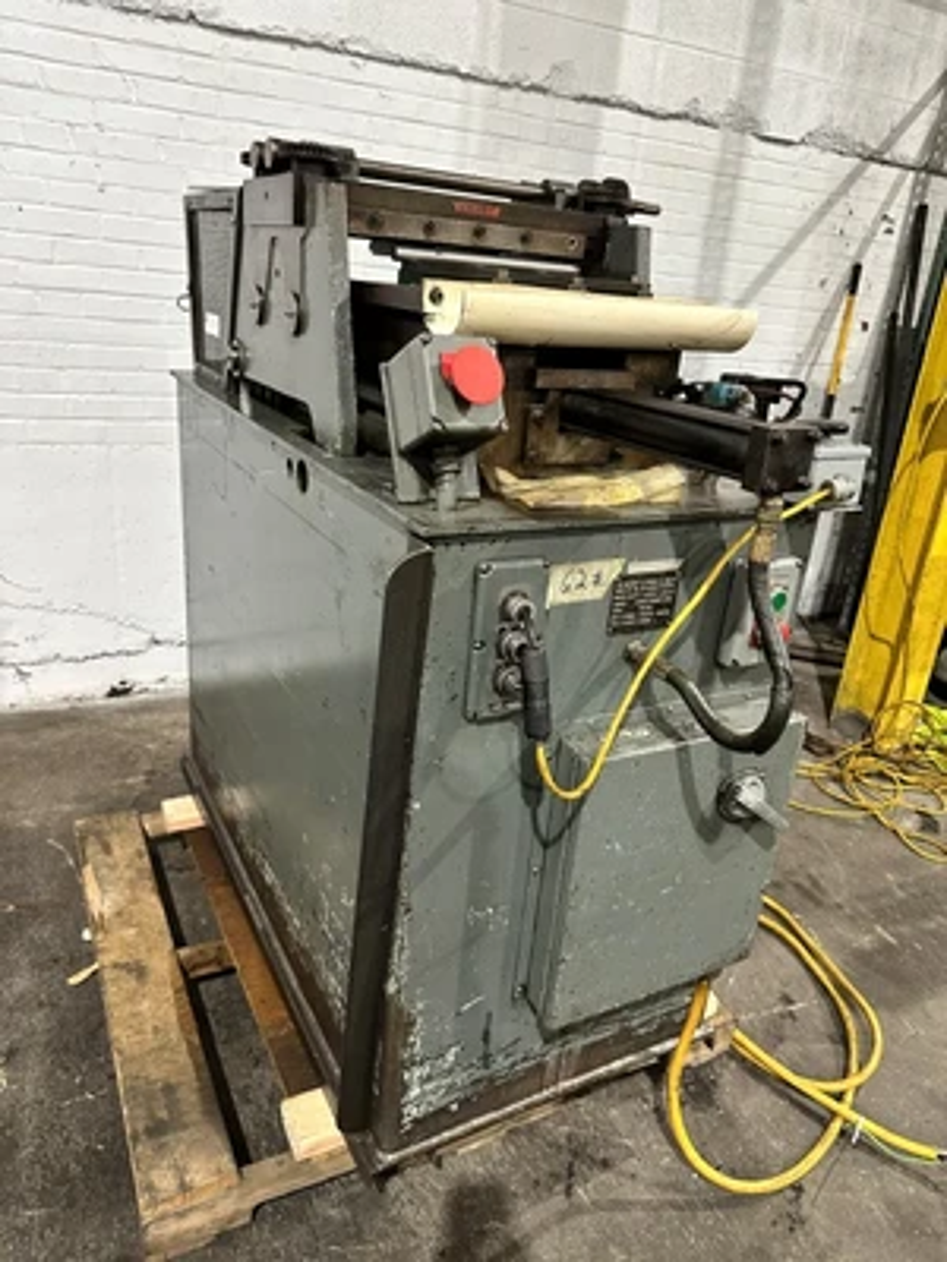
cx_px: 474
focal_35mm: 24
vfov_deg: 71.6
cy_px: 631
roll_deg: -6.1
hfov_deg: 56.8
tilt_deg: -19.8
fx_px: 875
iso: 400
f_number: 1.78
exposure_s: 1/60
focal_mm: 6.86
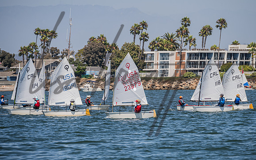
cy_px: 83
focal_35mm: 325
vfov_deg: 4.0
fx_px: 2266
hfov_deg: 6.5
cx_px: 140
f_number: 8
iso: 250
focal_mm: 280
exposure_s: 1/500
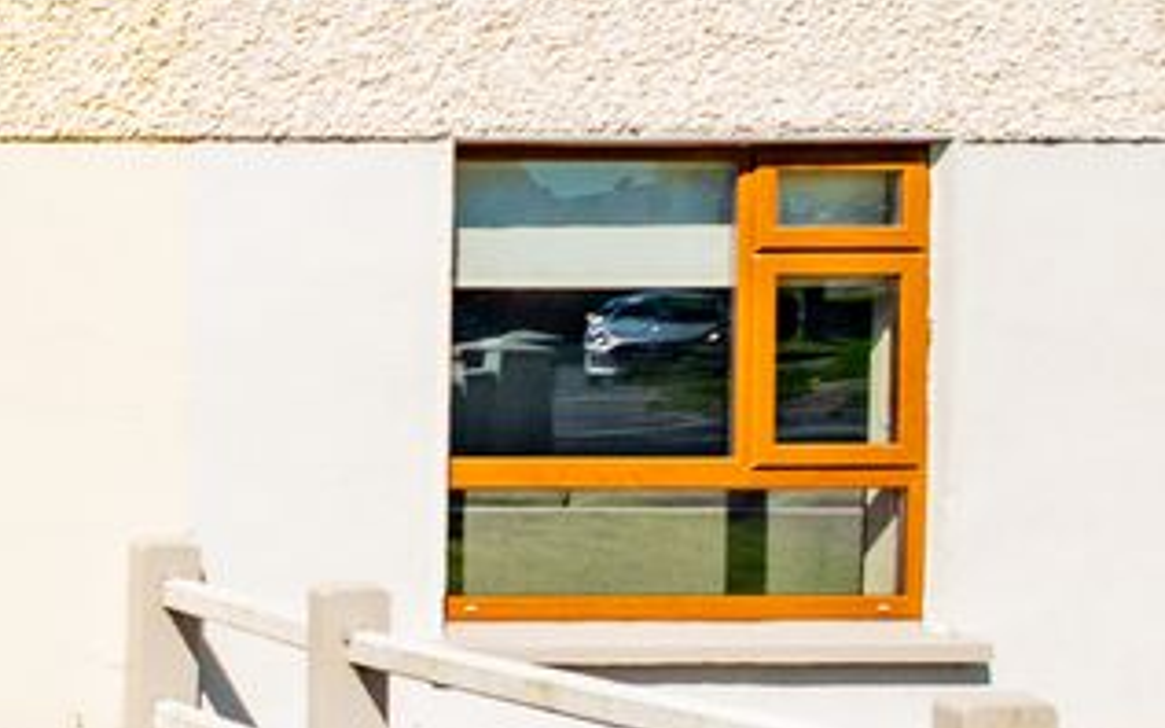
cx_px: -1239
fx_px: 2254
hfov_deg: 18.1
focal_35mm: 71
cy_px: 287
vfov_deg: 18.3
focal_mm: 10
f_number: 4
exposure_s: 1/5000
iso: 200
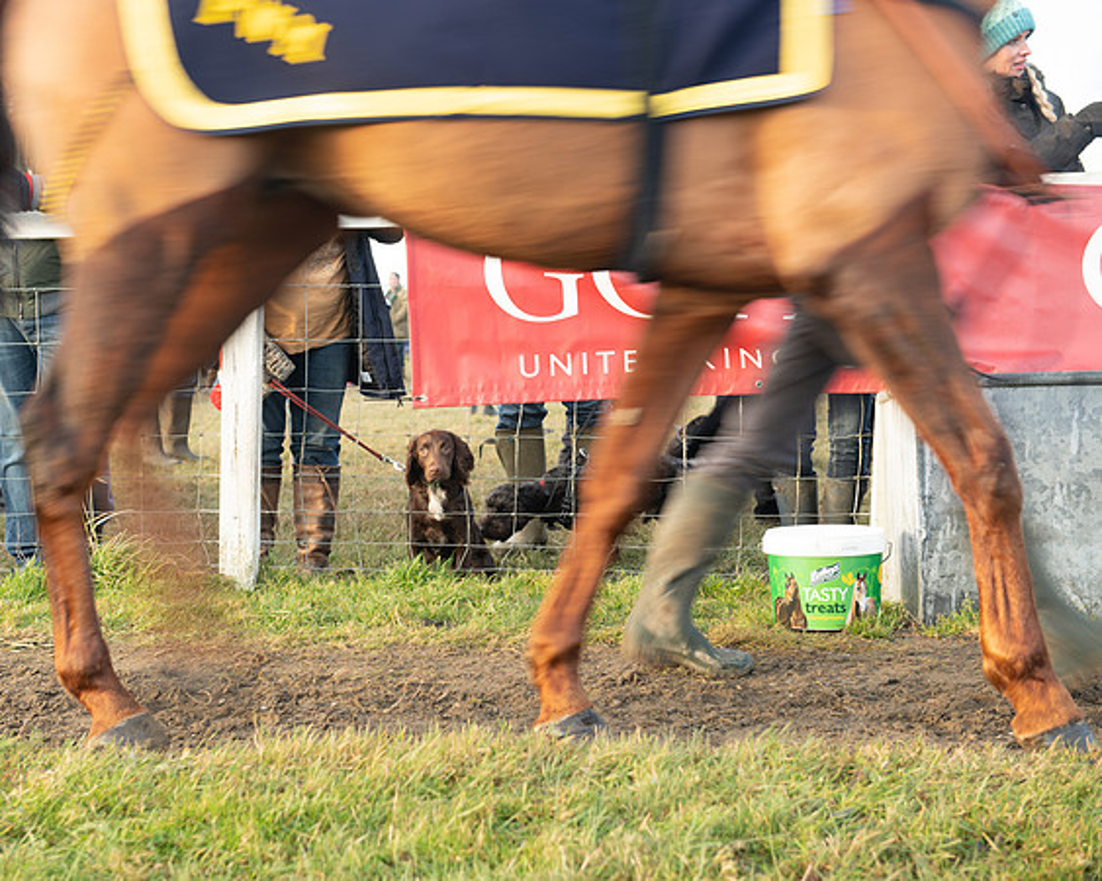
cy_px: 446
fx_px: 2083
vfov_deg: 23.9
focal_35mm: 64
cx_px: 445
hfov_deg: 29.6
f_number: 5
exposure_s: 1/25
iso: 100
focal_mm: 56
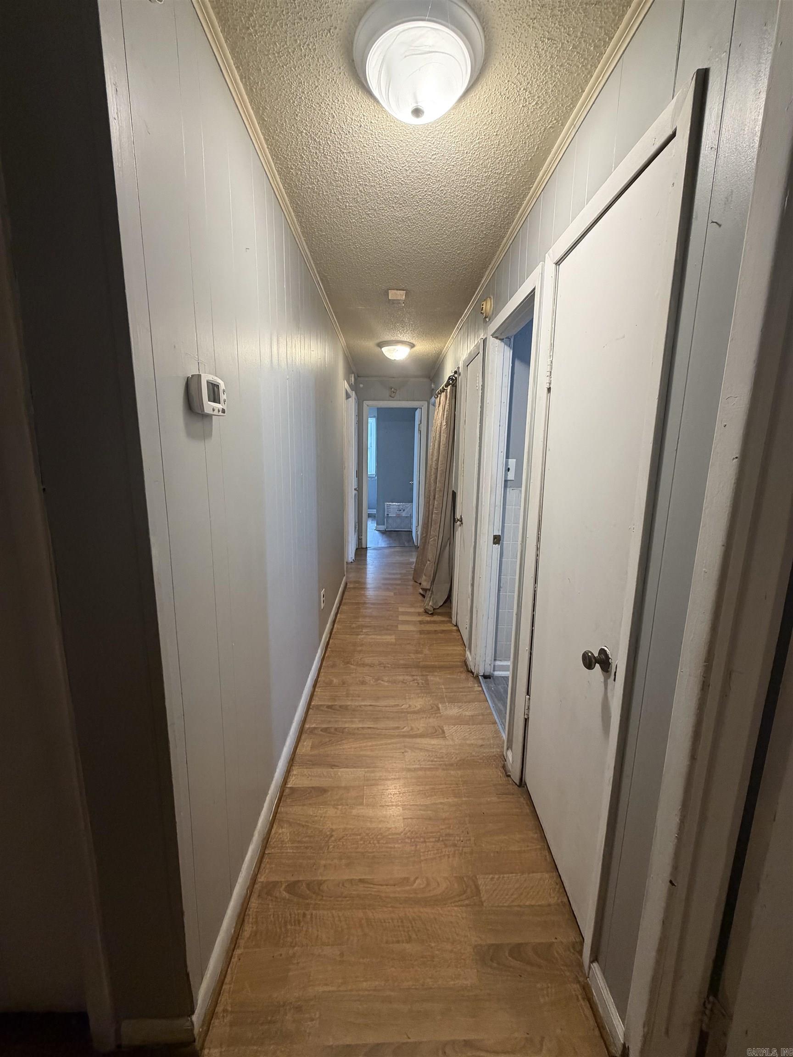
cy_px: 528
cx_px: 396
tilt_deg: -10.0
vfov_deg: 102.1
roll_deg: -0.8
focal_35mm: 14
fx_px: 428
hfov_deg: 85.7
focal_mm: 2.22
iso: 320
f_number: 2.2
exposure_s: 1/60
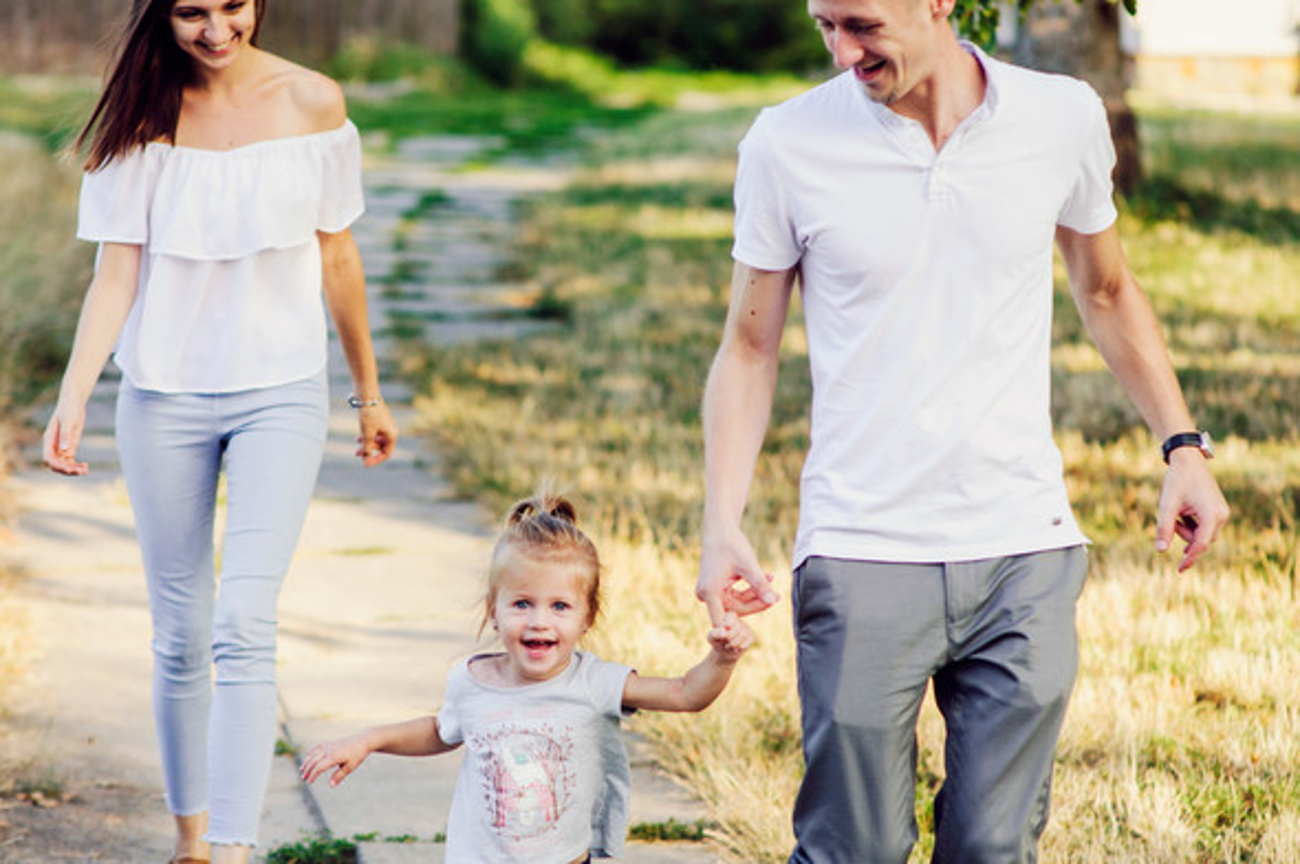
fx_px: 4599
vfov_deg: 10.7
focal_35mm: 128
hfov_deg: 16.1
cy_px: 432
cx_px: 650
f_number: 2.8
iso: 200
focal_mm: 85
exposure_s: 1/800
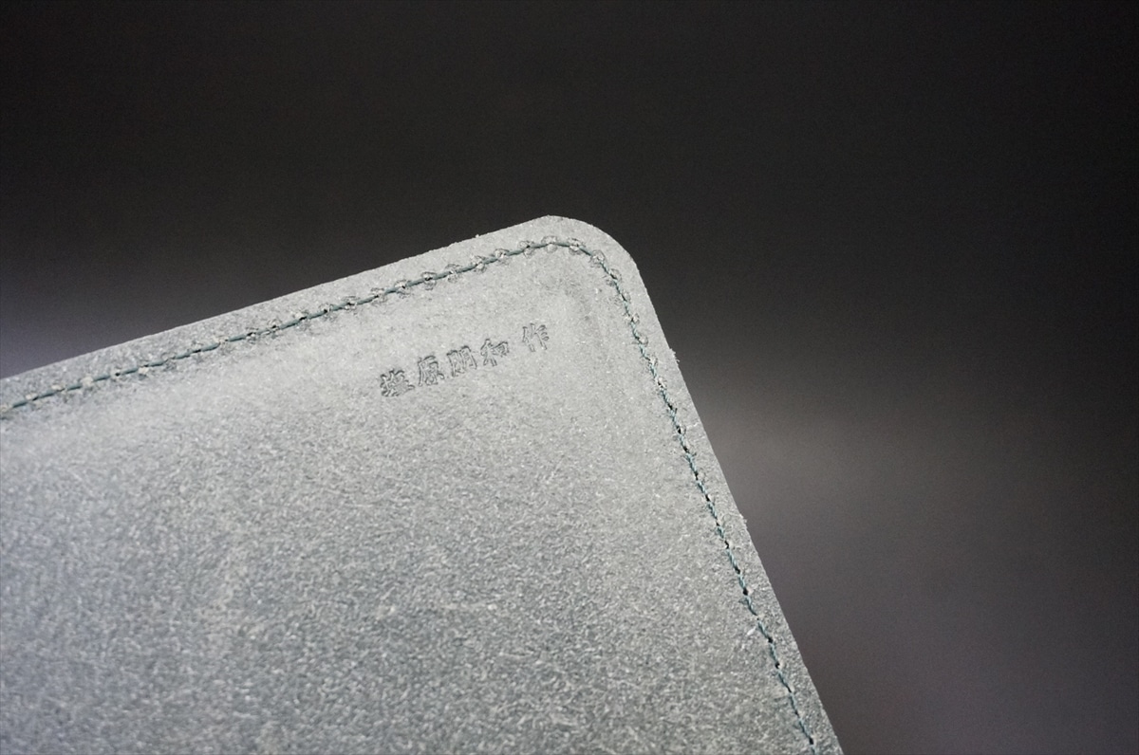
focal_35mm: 48
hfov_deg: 41.2
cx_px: 570
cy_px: 378
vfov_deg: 28.0
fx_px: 1516
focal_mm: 32
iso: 3200
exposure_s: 1/160
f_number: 5
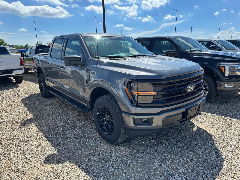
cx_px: 120
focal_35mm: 24
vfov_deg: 56.8
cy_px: 90
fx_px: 166
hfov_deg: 71.6
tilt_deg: -12.8
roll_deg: +1.3
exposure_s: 1/3155
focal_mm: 6.86
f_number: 1.78
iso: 80
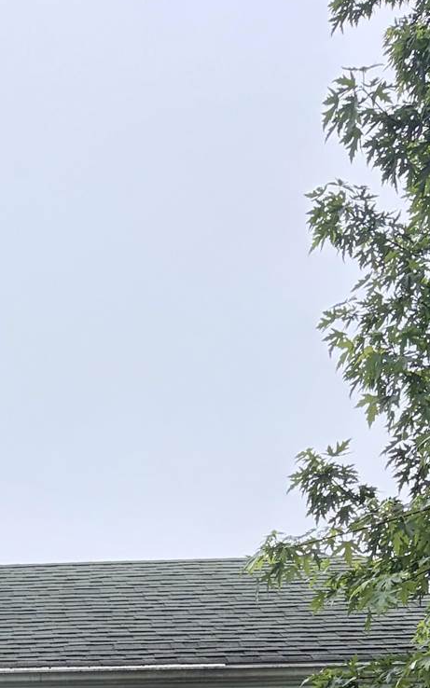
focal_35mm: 86
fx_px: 1613
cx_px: -180
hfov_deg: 14.3
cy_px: 1048
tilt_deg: +7.8
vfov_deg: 20.4
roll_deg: +1.4
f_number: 1.6
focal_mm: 5.96
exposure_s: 1/465
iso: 50
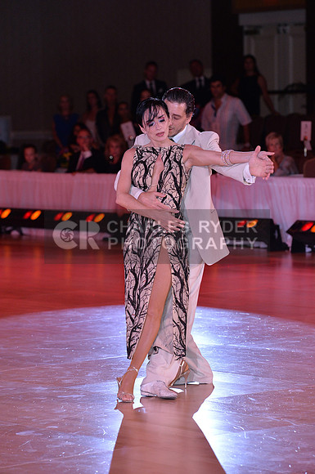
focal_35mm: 180
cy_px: 237
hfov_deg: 7.6
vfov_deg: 11.4
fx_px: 2369
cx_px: 158
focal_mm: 180
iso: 2000
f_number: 5.6
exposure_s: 1/250
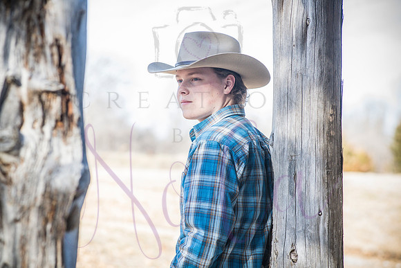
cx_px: 200
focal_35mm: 145
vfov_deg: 9.5
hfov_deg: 14.2
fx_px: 1615
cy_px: 134
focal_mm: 145
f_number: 6.3
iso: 800
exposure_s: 1/500
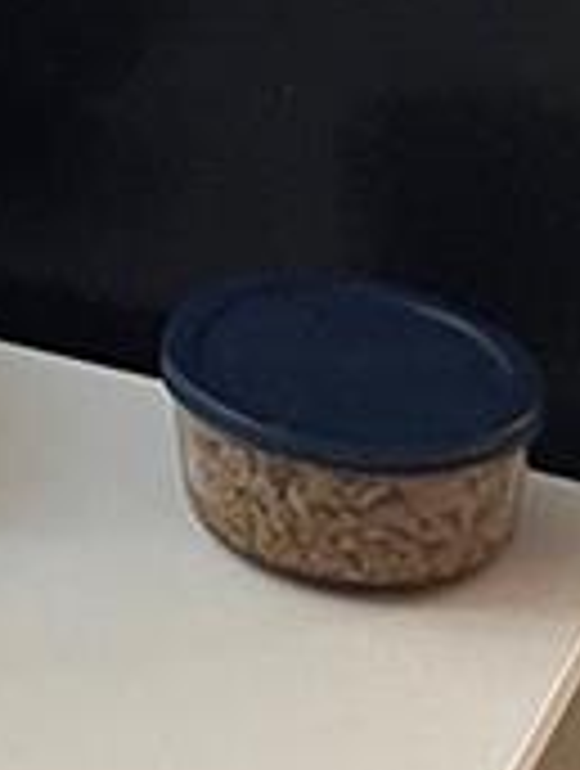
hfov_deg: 7.6
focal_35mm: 182
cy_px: -851
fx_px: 4051
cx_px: -809
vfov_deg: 9.9
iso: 200
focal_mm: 5.1
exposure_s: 1/60
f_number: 1.6
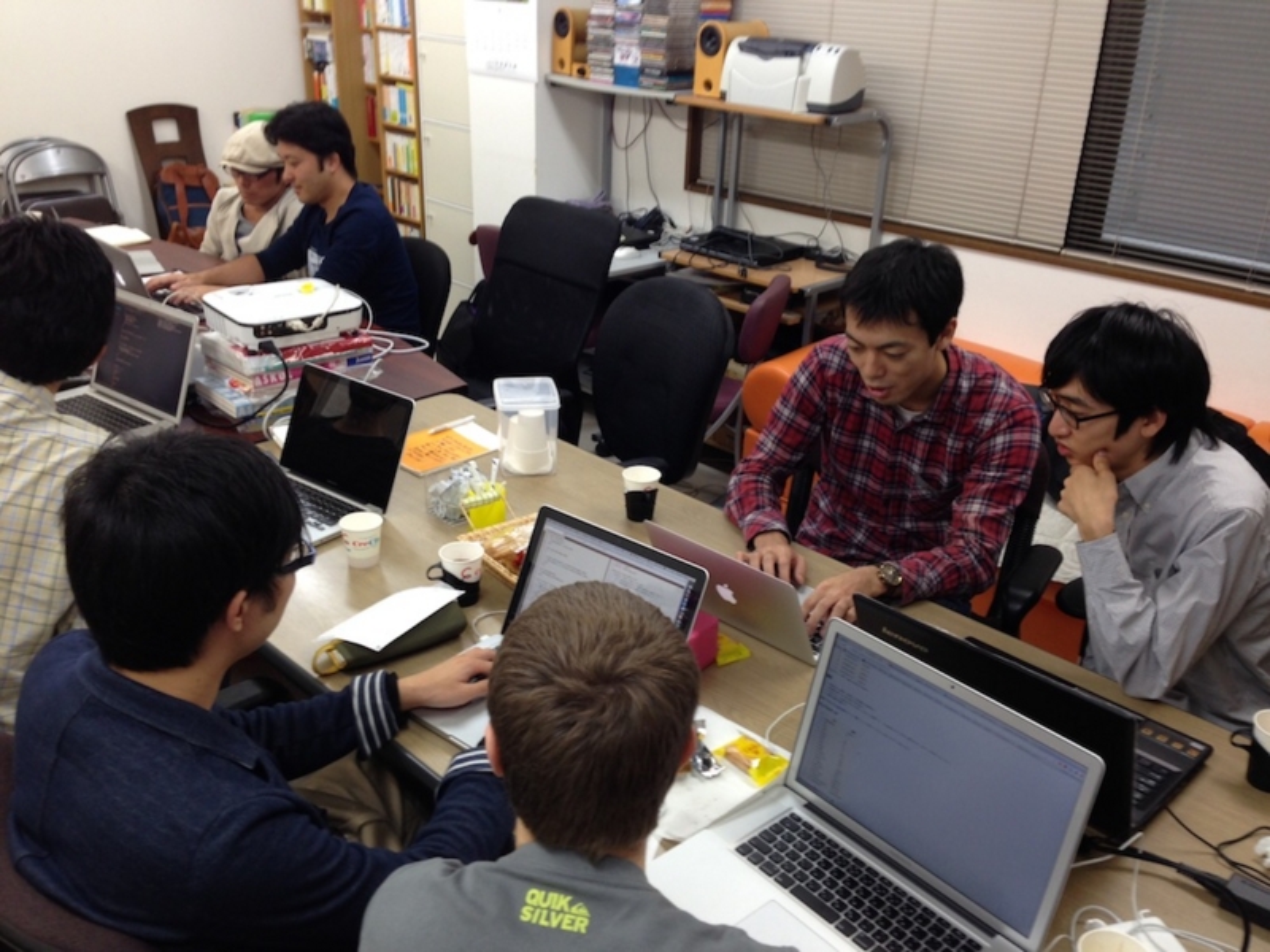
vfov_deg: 42.9
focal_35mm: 33
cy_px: 476
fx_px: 1211
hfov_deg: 55.4
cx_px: 635
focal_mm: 4.12
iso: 50
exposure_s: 1/20
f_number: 2.4
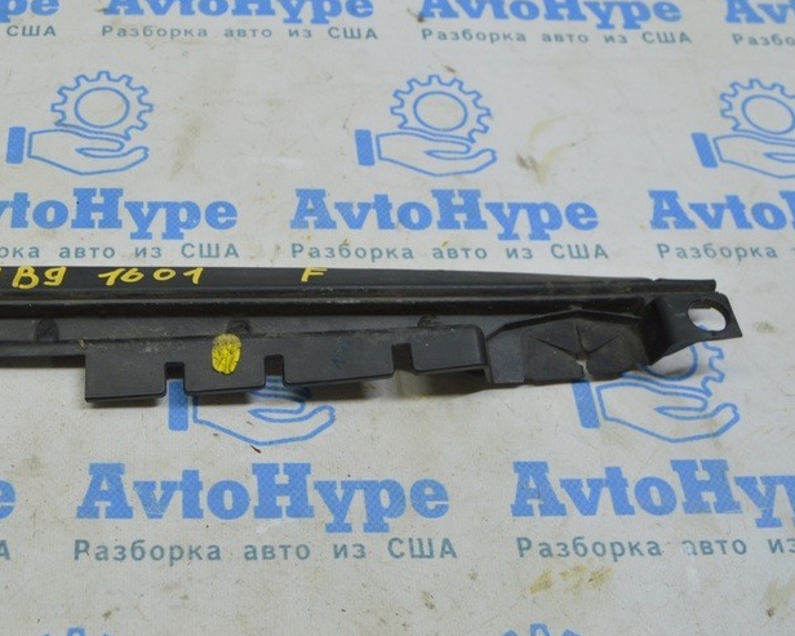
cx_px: 170
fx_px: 1266
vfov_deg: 28.1
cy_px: 224
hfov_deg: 33.9
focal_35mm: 54
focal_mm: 23
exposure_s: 1/40
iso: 400
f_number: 5.6
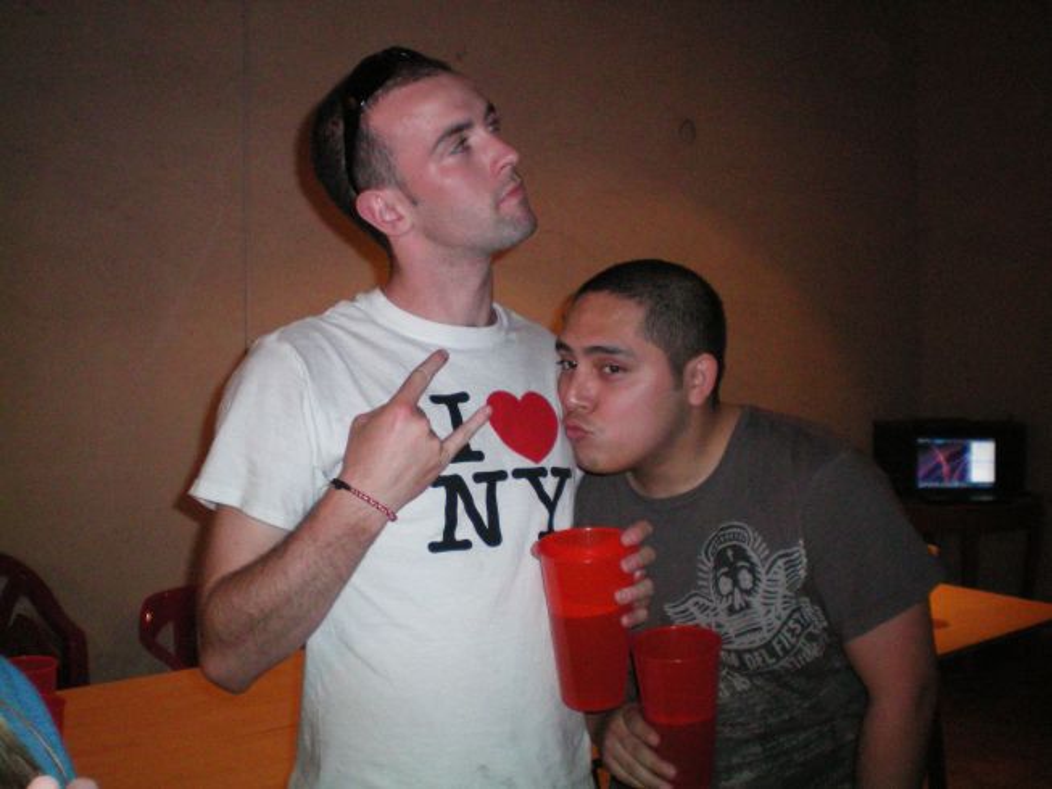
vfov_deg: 37.7
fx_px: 1155
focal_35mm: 38
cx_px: 526
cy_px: 394
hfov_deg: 49.0
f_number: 3.1
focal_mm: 6.3
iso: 400
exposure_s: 1/60
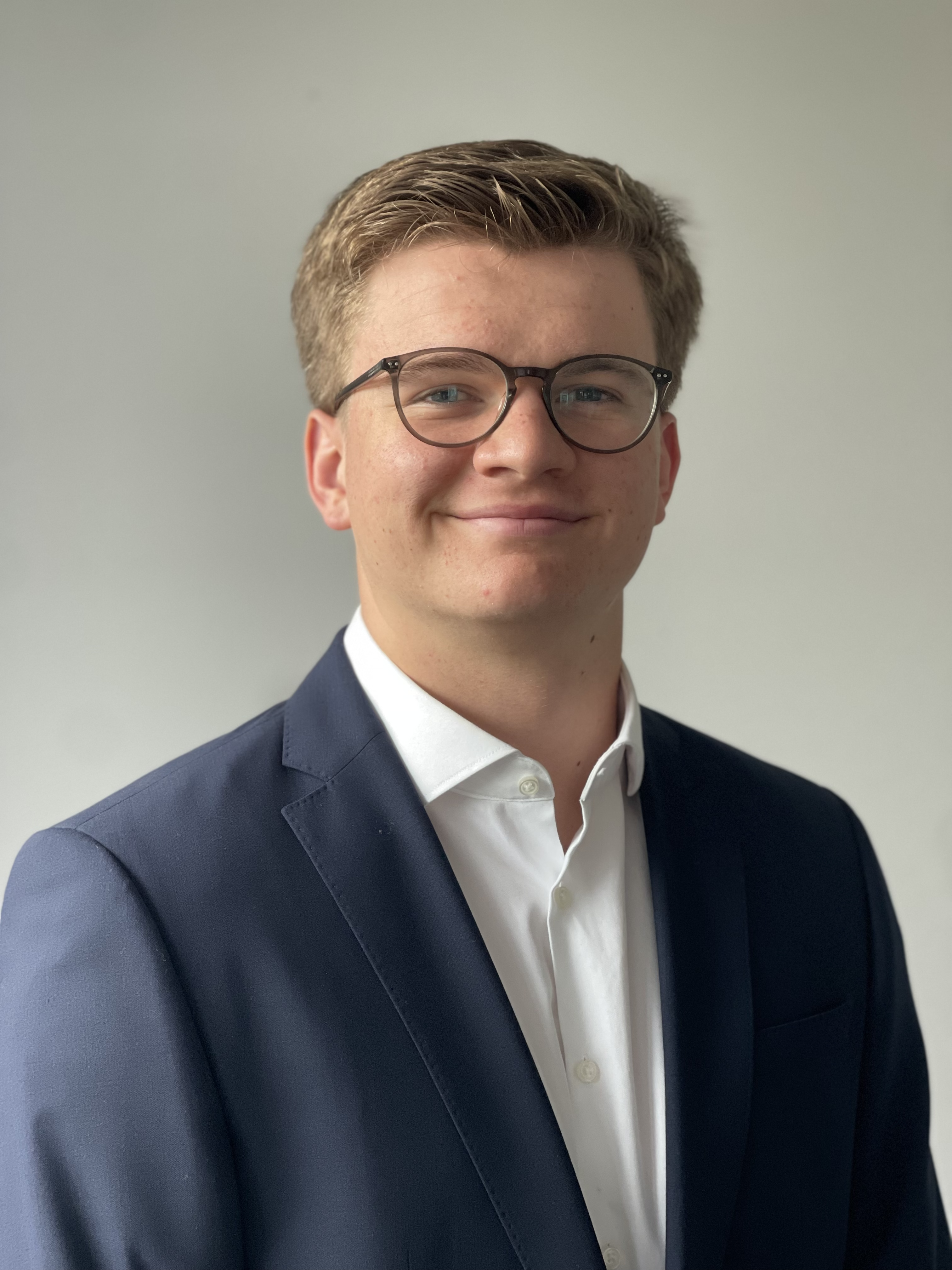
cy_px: 635
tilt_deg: -3.5
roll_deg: +0.1
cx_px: 476
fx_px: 2347
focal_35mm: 64
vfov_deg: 30.3
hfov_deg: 22.9
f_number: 2.2
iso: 125
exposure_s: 1/33
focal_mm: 7.5
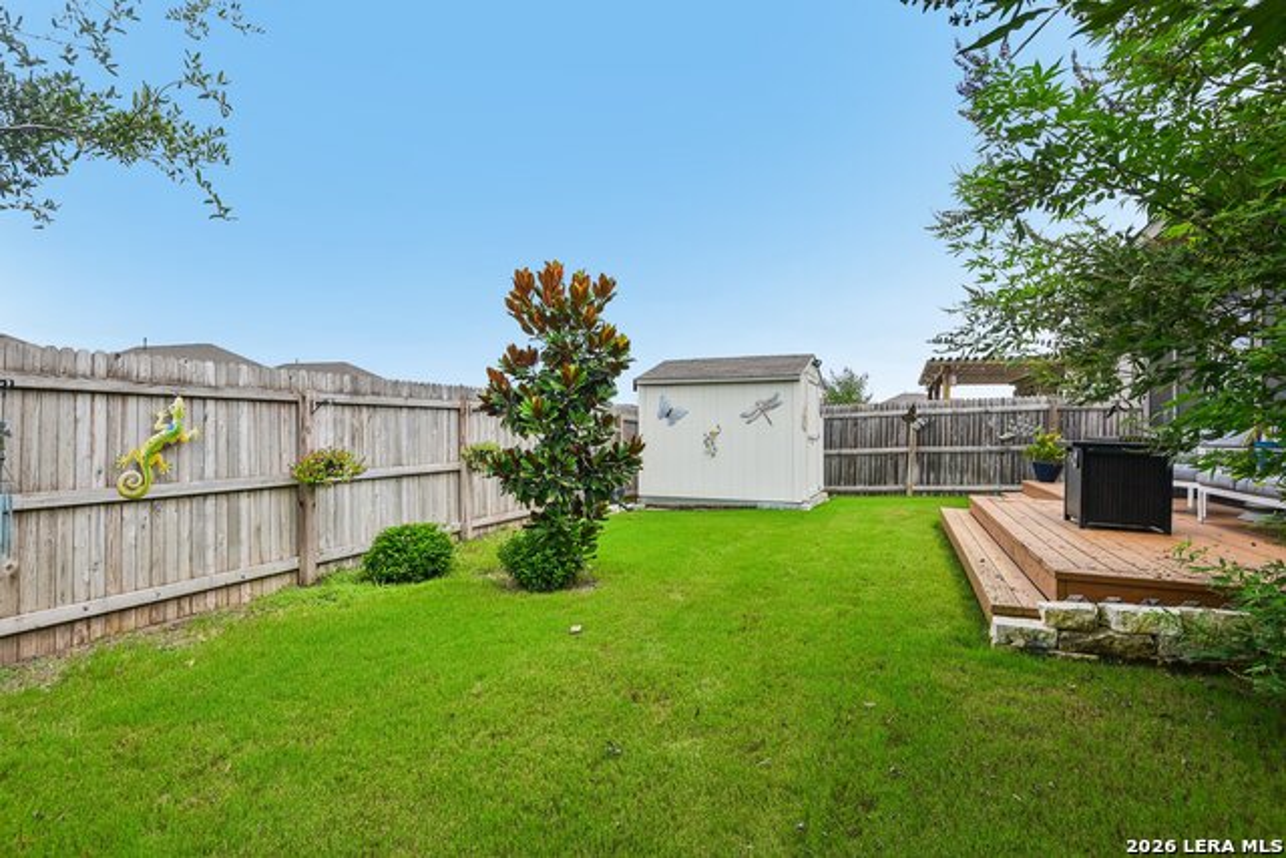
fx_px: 643
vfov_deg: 67.4
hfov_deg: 90.0
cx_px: 643
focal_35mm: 18
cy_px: 429
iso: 400
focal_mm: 18
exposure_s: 1/500
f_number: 8
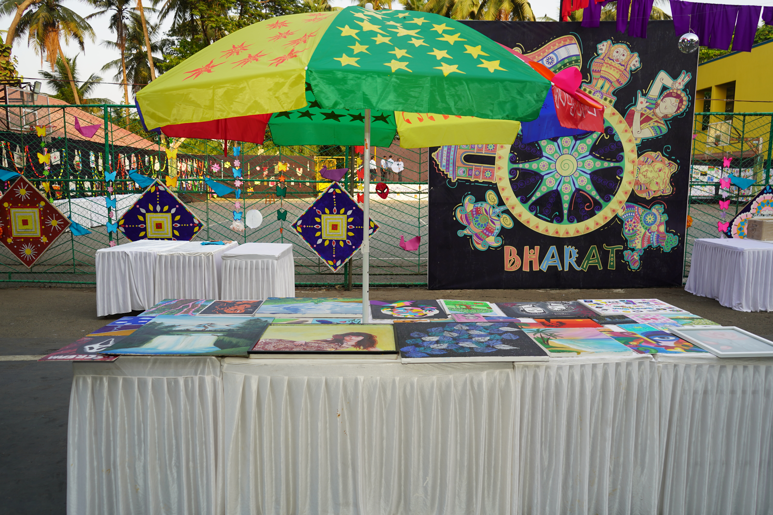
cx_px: 386
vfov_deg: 46.4
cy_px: 258
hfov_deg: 65.5
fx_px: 601
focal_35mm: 28
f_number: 5
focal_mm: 28
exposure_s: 1/100
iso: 100
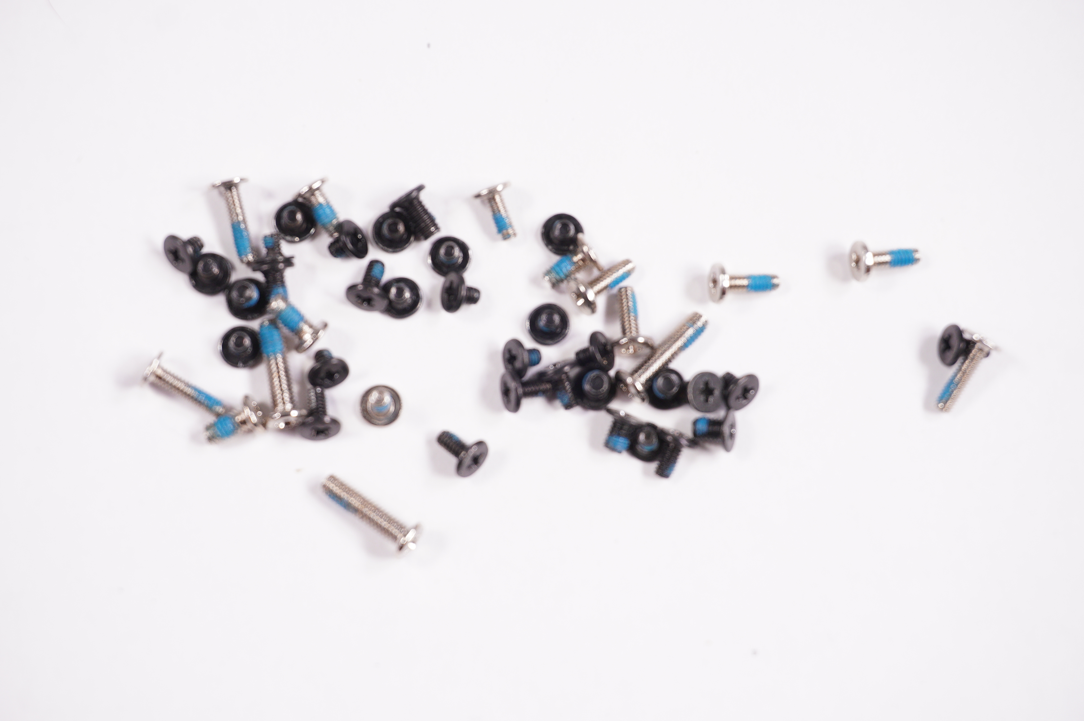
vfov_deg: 20.6
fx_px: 1986
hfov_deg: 30.5
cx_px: 542
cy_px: 360
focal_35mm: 66
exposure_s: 1/250
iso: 400
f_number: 5.6
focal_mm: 44
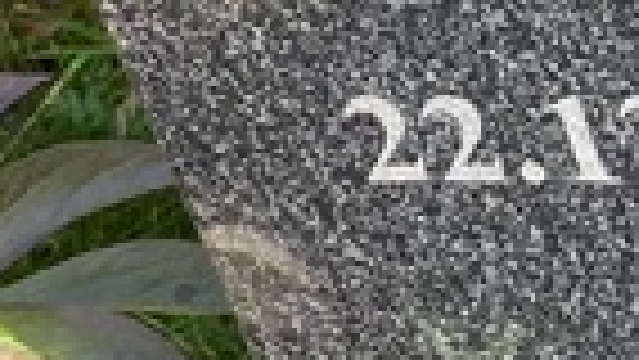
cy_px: -364
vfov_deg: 7.3
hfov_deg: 12.1
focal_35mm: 160
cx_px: 1246
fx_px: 2712
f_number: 1.8
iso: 32
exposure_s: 1/429
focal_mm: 4.25
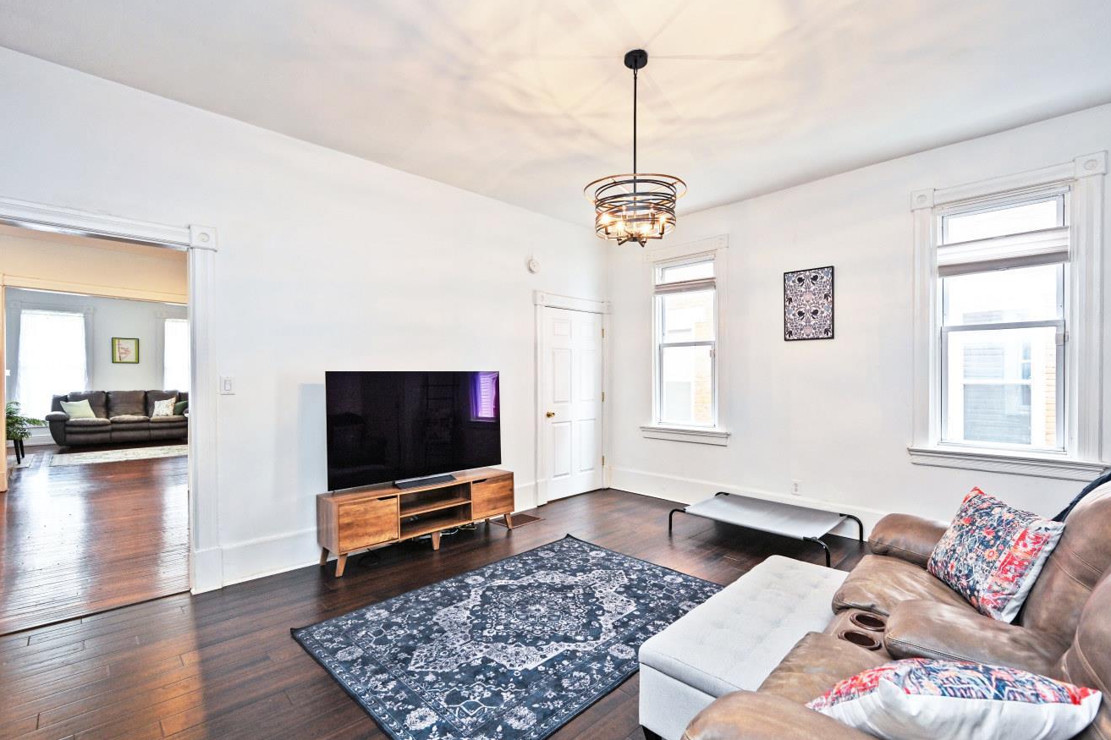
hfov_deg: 96.7
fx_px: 494
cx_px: 566
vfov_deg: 73.7
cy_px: 380
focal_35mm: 16
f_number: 4
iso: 320
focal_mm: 14
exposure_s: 1/60
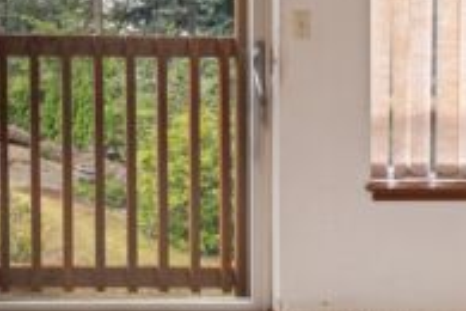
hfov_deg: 39.6
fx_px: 557
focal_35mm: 43
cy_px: 35
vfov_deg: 29.9
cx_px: -7
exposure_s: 1/8
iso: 125
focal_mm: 21
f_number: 8
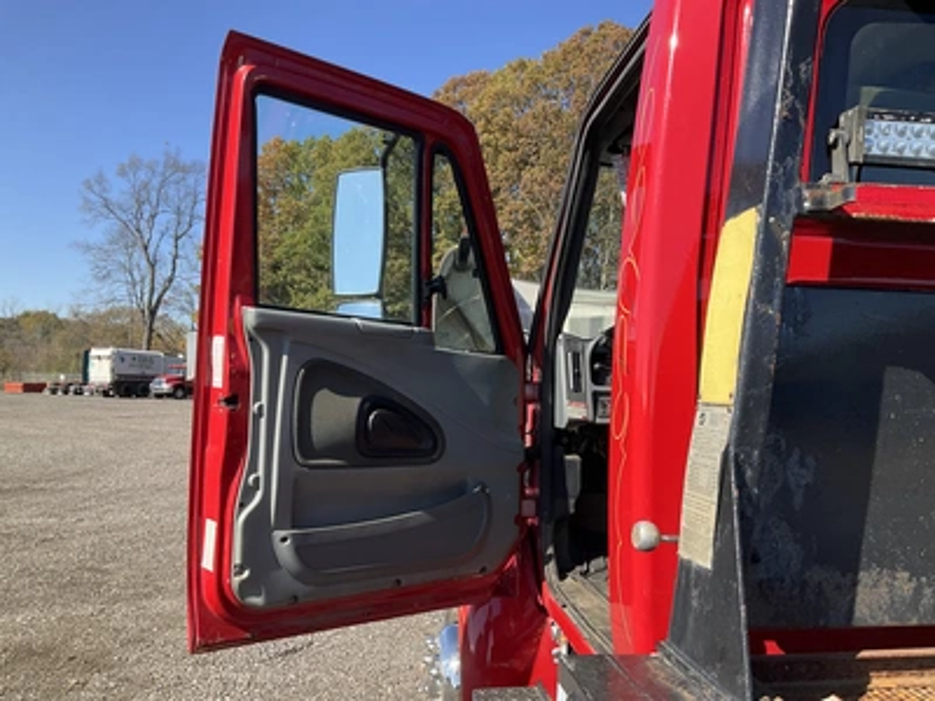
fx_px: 783
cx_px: 468
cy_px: 350
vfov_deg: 48.2
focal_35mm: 29
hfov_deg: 61.7
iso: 25
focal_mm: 3
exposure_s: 1/855
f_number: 1.8
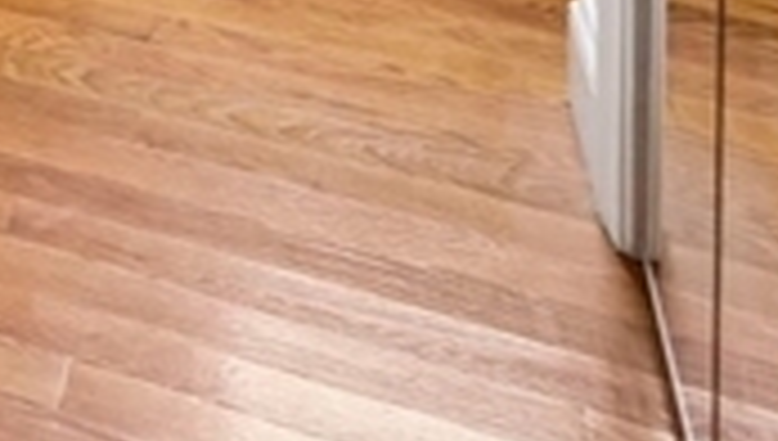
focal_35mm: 99
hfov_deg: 13.8
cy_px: -1064
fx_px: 2046
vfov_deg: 8.9
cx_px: -1169
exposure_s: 1/30
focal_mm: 16
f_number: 8
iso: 640
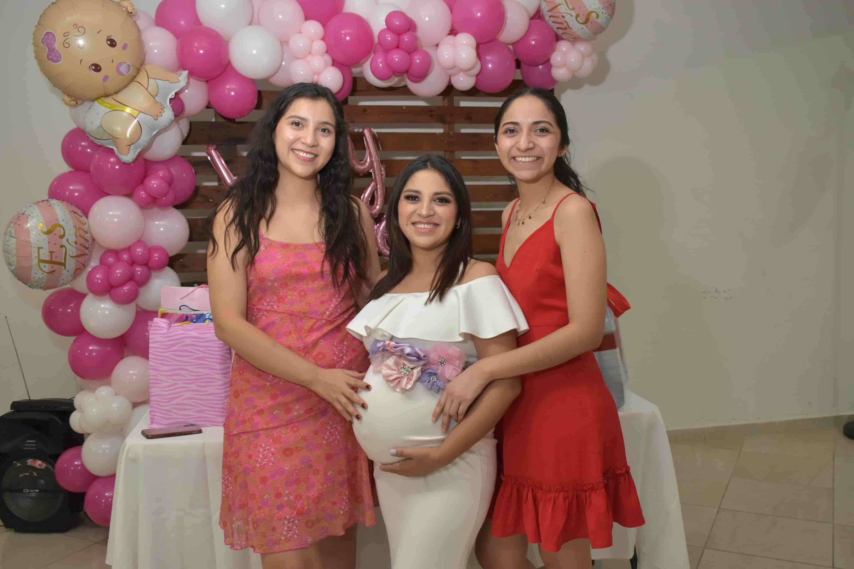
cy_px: 284
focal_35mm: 34
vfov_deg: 38.4
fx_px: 818
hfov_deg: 55.1
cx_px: 427
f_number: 5
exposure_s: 1/50
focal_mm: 23
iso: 800
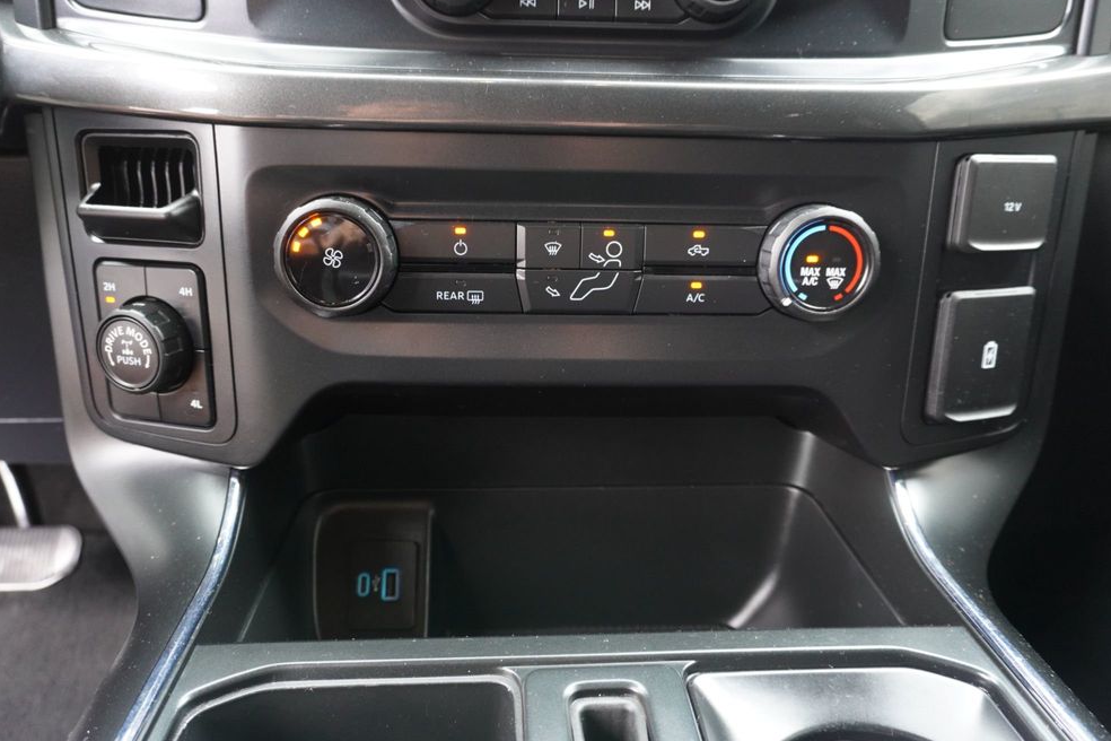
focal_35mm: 25
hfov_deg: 71.5
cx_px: 539
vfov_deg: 51.3
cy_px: 368
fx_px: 771
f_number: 4
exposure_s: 1/60
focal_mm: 16
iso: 1250
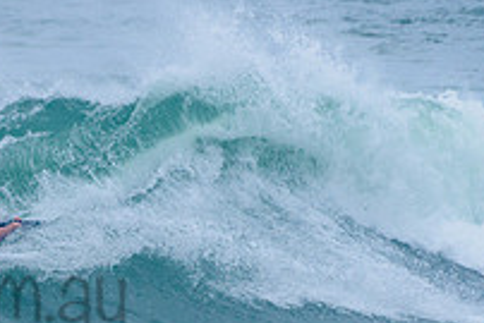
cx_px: -127
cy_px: 267
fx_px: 23678
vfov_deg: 0.8
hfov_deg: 1.2
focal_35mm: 1760
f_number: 5.6
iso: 250
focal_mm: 500
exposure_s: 1/2000
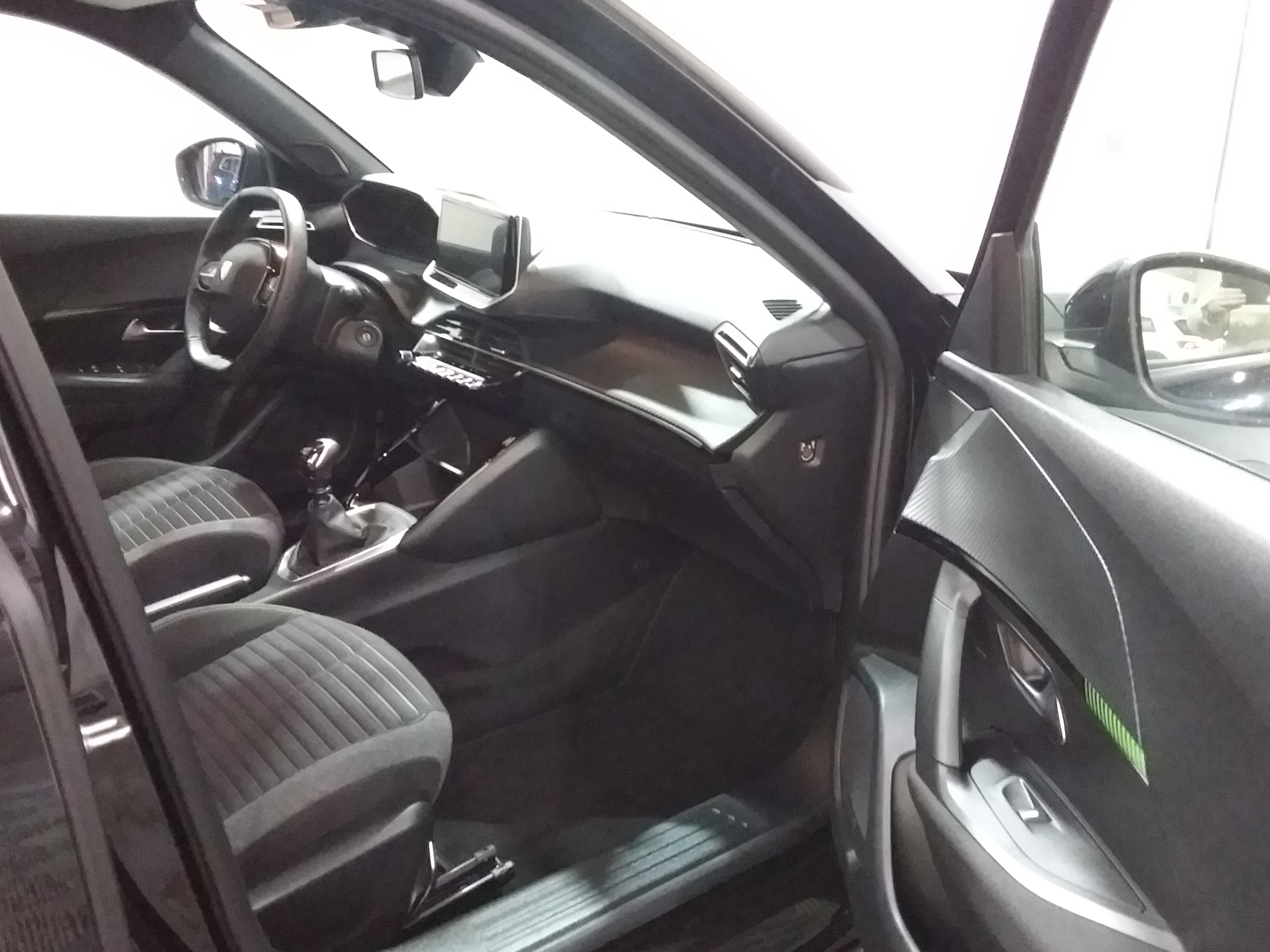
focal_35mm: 32
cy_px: 471
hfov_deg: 56.8
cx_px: 680
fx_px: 1174
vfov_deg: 44.2
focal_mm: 2.91
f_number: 1.9
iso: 500
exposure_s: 1/17
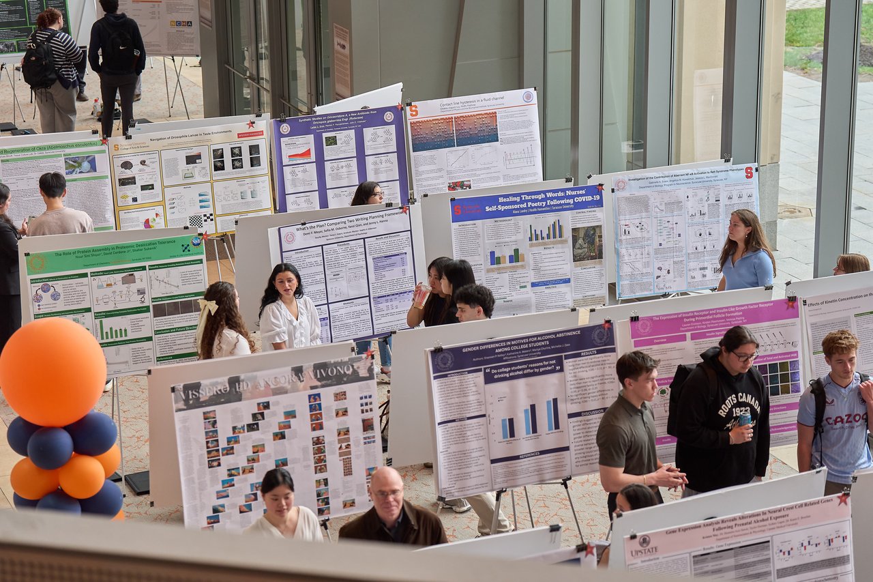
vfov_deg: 15.5
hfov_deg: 23.1
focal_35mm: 88
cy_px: 291
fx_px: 2134
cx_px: 436
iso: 800
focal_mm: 88
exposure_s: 1/250
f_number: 3.5
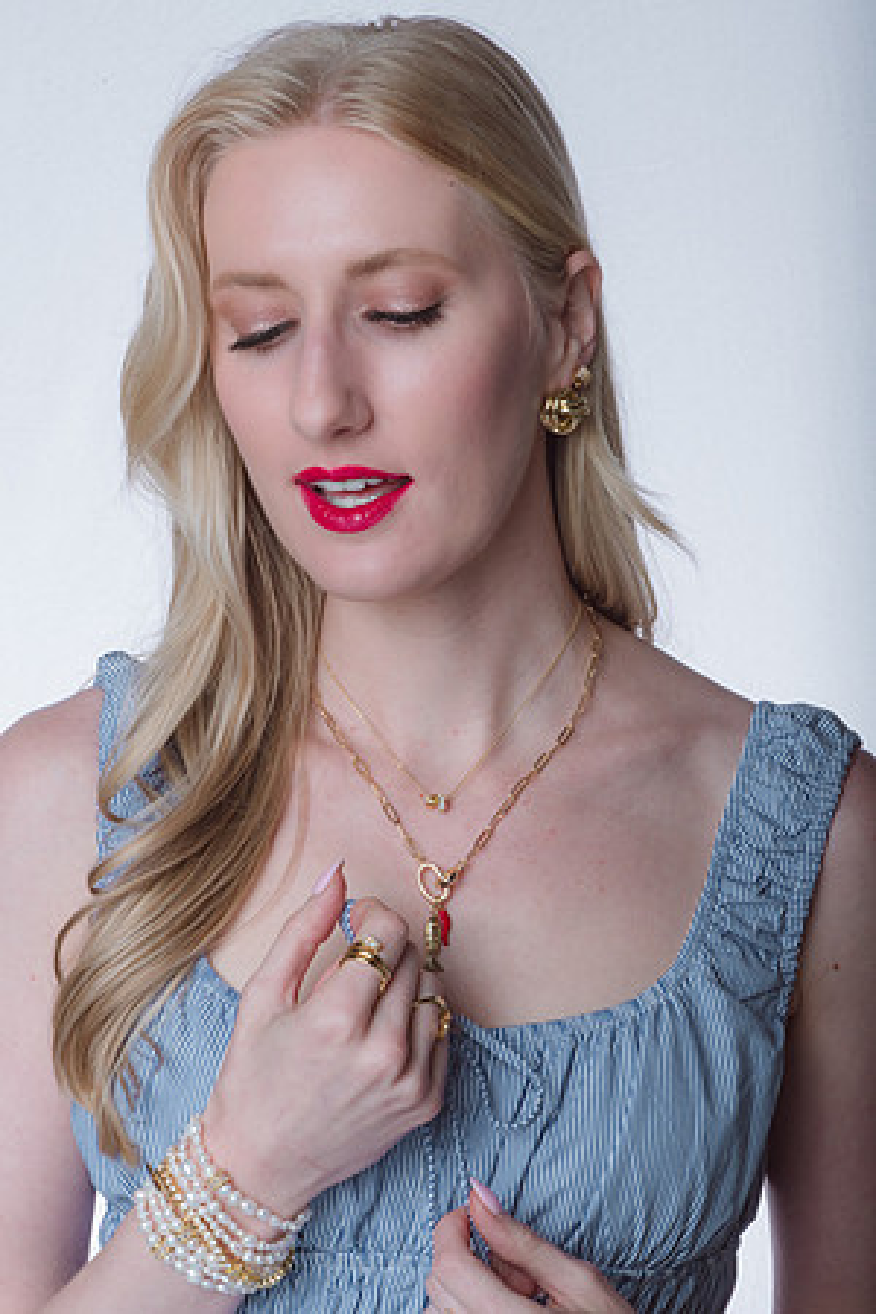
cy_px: 657
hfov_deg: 13.0
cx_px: 438
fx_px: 3832
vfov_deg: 19.5
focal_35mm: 105
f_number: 36
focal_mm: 105
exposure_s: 1/250
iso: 400
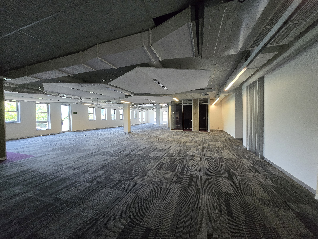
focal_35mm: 13
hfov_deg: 106.2
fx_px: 119
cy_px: 120
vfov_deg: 89.9
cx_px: 159
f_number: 2.2
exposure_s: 1/50
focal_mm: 1.7
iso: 400
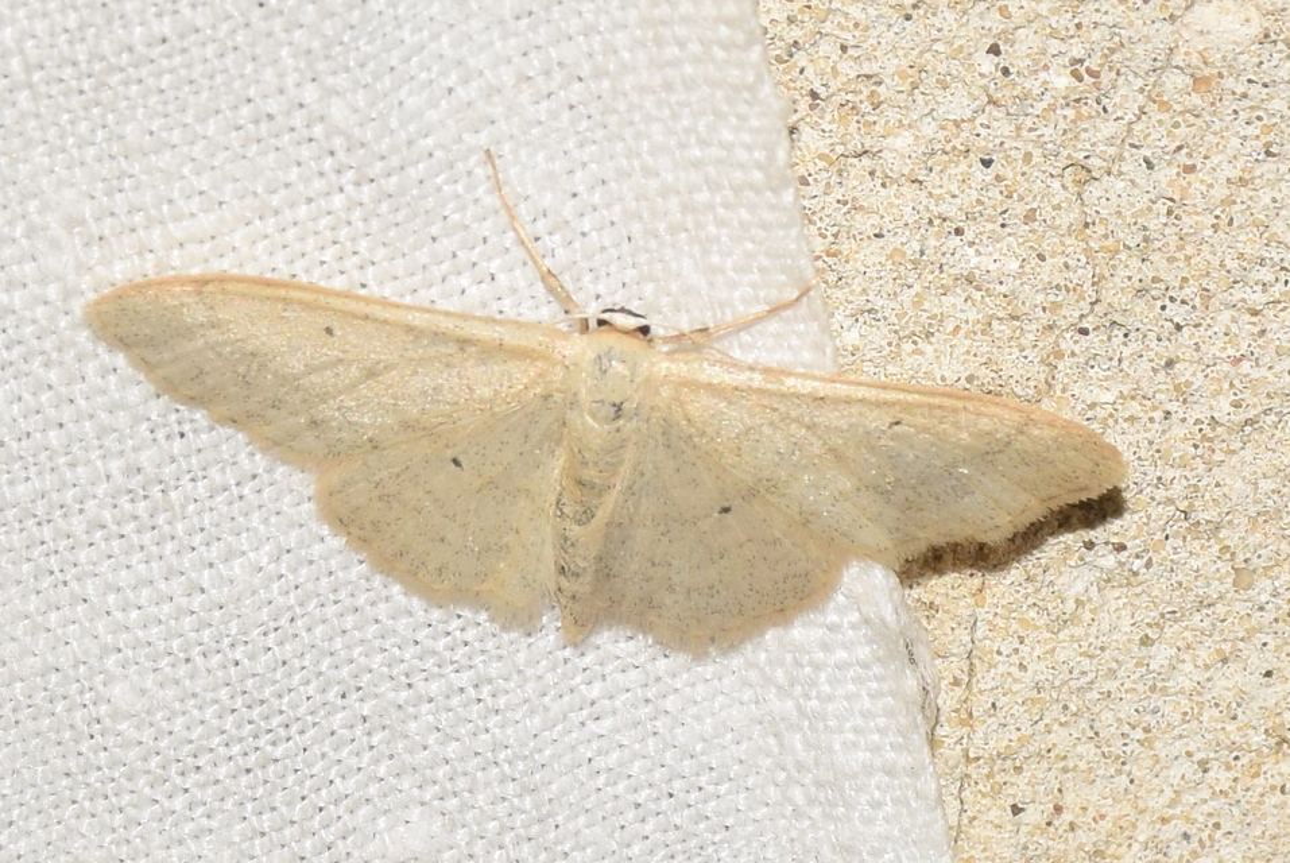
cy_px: 432
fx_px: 7532
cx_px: 645
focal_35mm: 210
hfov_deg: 9.8
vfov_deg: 6.6
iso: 320
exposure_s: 1/160
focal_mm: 140
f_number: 11
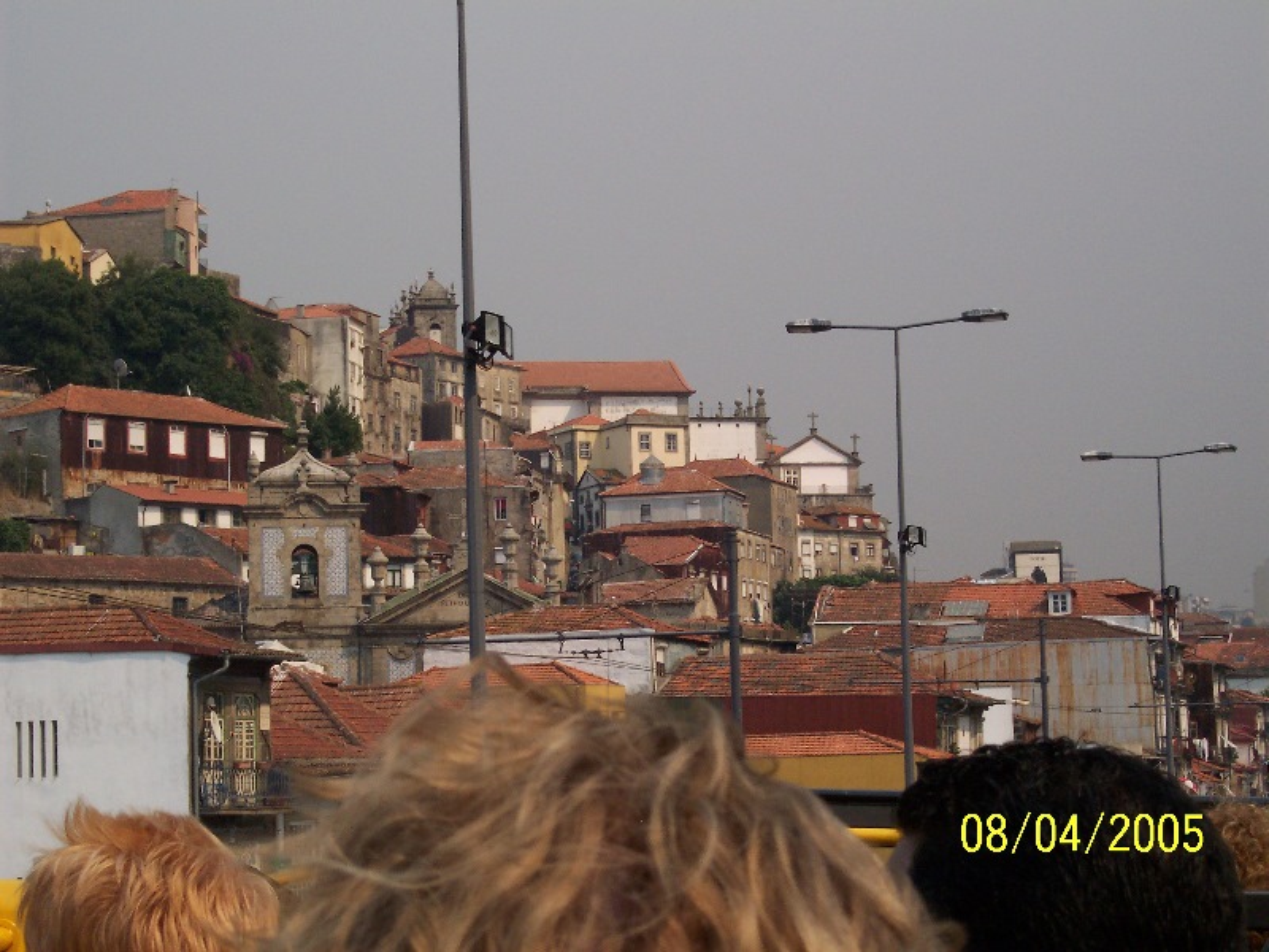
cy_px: 476
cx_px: 634
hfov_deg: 22.0
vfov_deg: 16.6
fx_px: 3263
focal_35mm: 89
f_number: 6.7
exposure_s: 1/350
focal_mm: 18.7
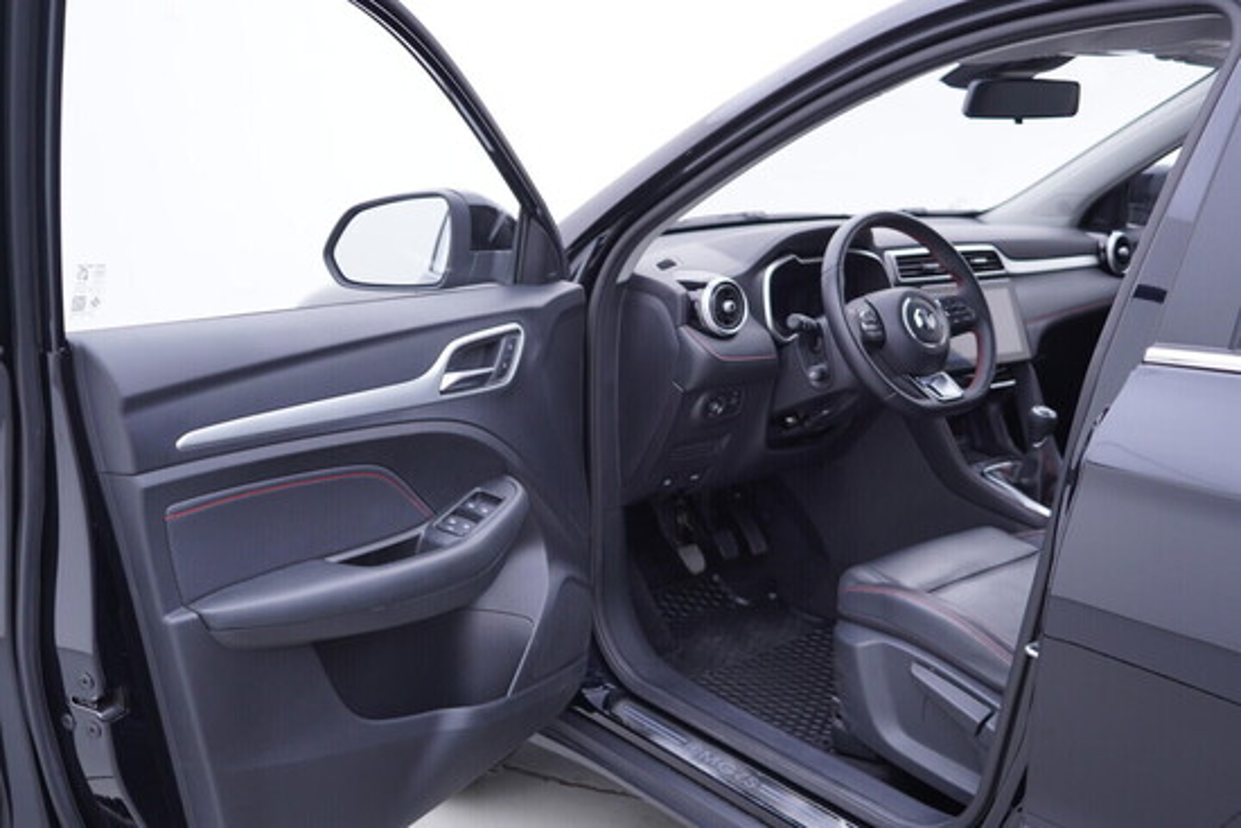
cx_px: 620
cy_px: 414
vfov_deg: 36.9
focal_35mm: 36
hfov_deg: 53.1
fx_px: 1241
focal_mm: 24
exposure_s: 1/40
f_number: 2.8
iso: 125
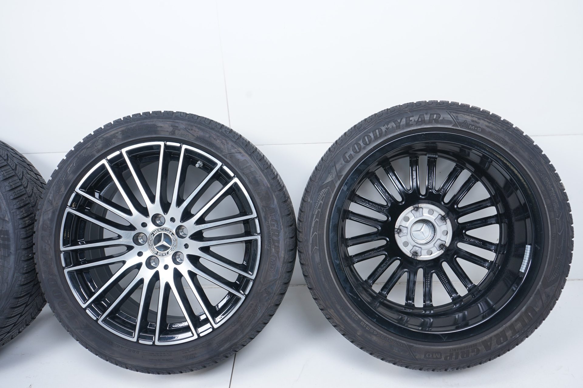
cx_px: 292
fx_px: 502
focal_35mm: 31
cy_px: 194
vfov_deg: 42.3
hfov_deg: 60.3
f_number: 7.1
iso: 250
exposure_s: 1/100
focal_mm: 31
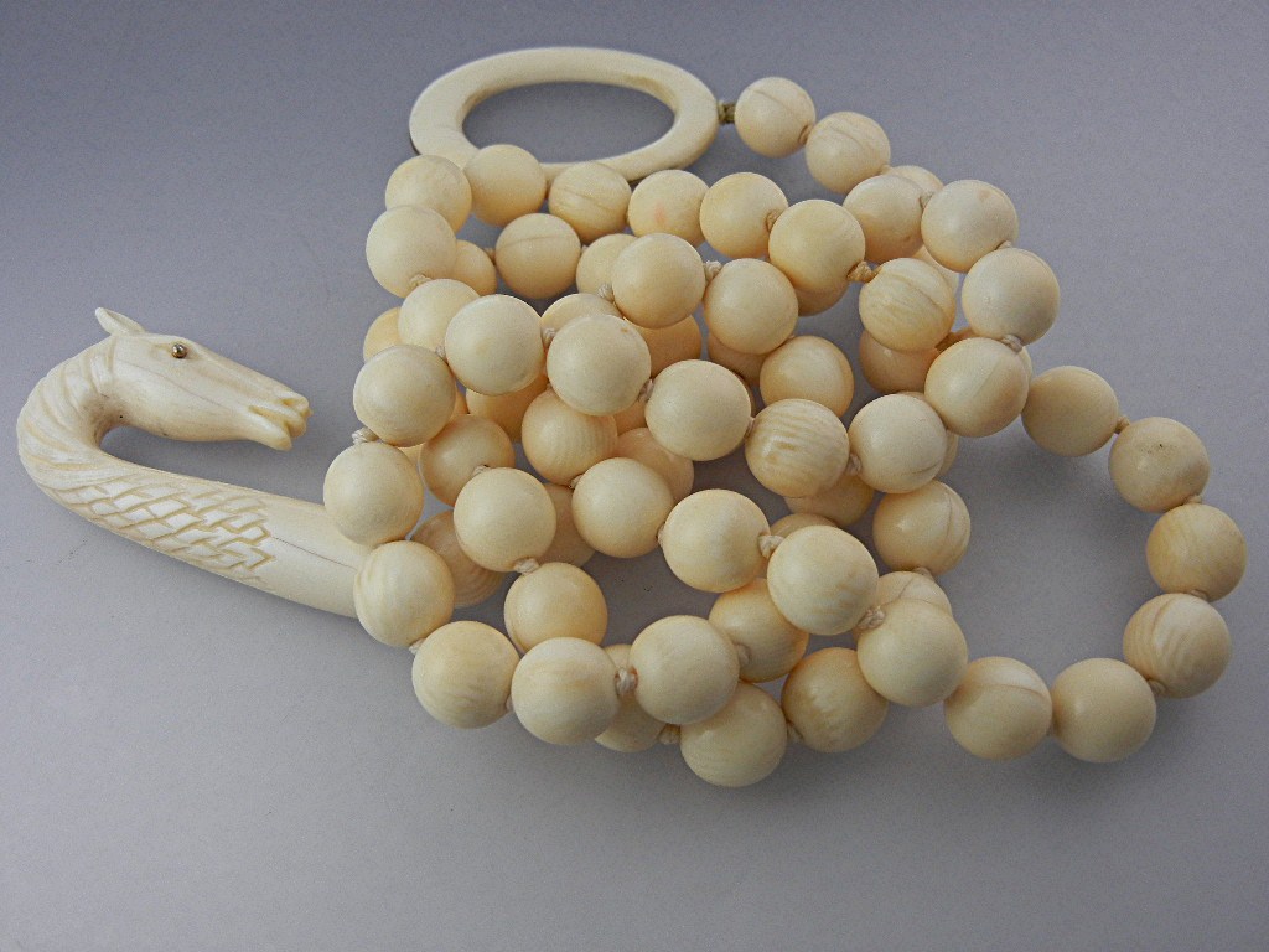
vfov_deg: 36.8
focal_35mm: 39
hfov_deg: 47.9
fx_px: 1430
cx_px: 634
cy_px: 476
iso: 164
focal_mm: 7.1
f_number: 3.7
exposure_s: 1/60
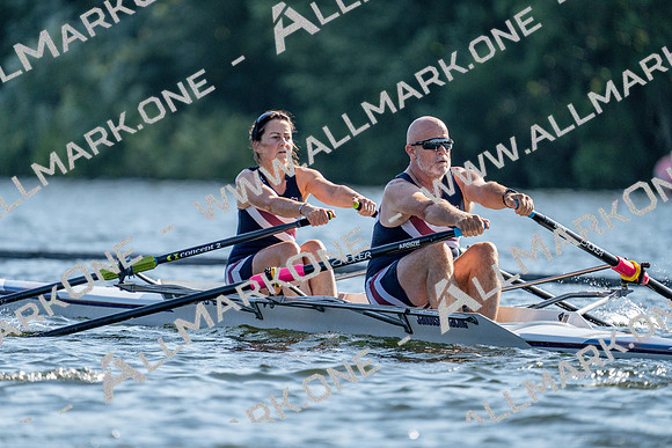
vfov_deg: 2.5
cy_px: 224
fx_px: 10437
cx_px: 336
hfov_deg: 3.7
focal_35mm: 559
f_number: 6.3
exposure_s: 1/1600
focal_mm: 559
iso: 400
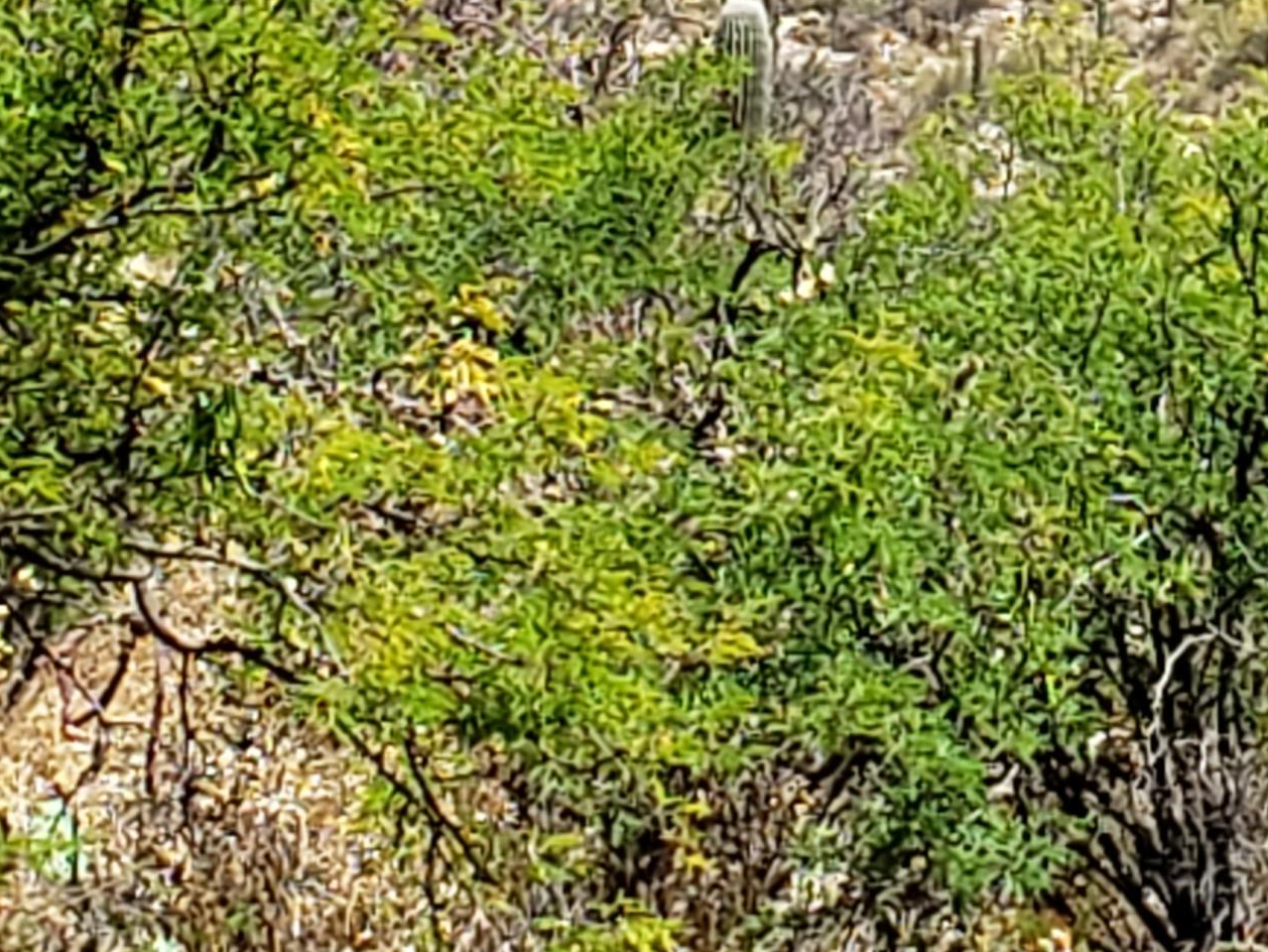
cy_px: -47
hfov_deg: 29.7
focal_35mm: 62
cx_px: 1179
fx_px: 2272
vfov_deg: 22.5
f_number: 2.4
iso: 50
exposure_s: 1/1099
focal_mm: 4.3
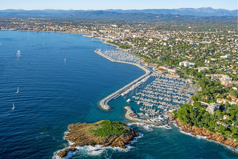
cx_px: 119
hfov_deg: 54.4
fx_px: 231
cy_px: 80
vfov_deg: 37.9
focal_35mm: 35
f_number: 5.6
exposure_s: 1/320
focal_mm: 35
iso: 100
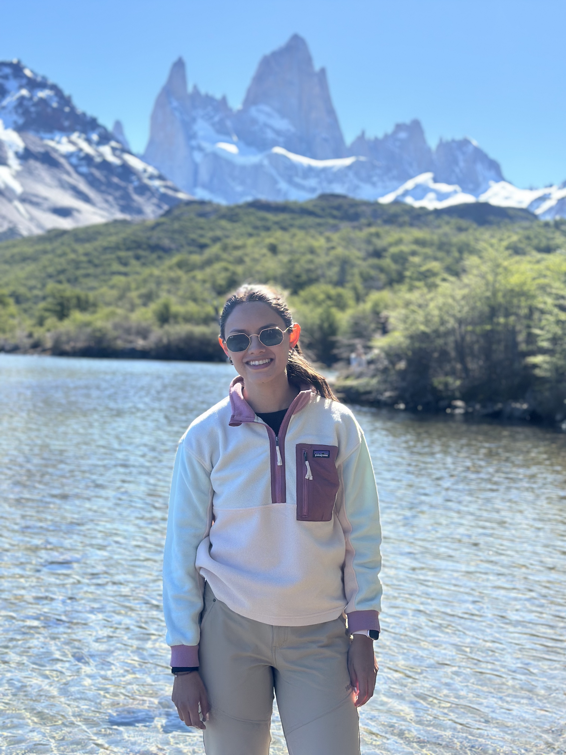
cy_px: 378
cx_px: 283
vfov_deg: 39.7
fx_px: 1046
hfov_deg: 30.3
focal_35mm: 48
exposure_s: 1/2809
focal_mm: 6.86
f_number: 1.78
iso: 100
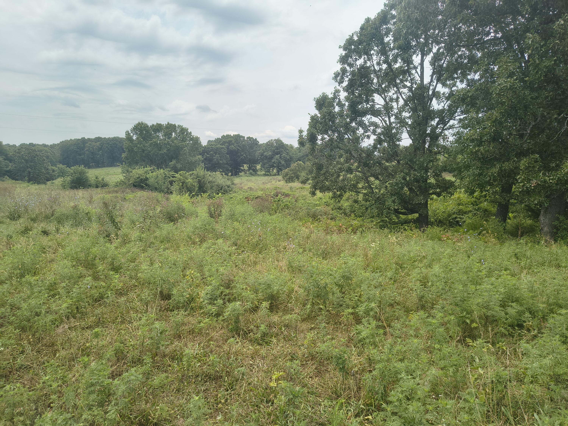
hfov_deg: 71.6
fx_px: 394
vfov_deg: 56.8
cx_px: 284
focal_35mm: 24
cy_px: 213
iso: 102
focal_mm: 5.56
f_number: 1.8
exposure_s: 1/2787
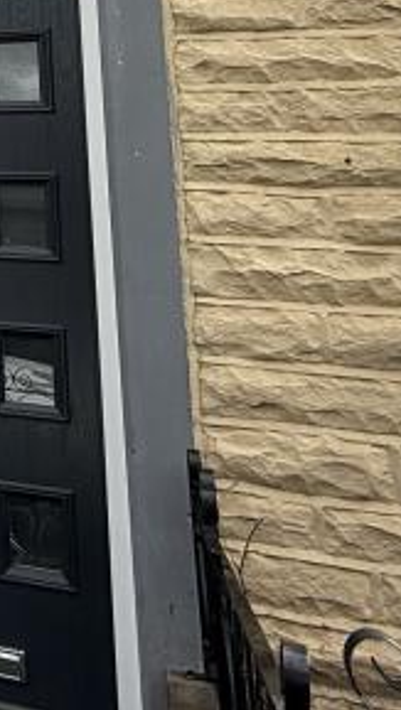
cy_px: 5
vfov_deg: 35.0
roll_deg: -2.6
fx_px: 1019
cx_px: -364
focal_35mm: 54
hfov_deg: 17.2
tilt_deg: +13.4
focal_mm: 2.22
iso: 50
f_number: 2.2
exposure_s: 1/1745
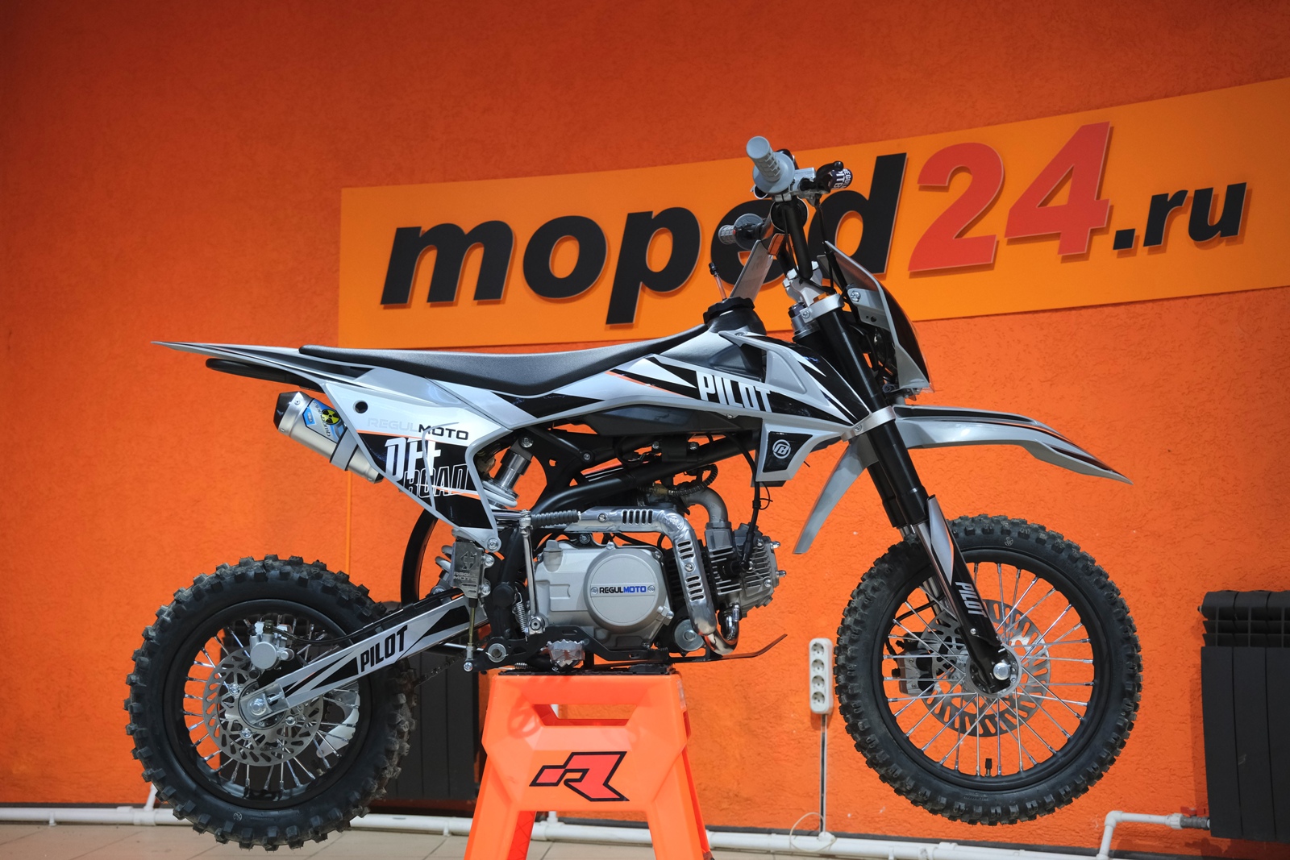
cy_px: 430
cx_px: 645
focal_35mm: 51
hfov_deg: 38.9
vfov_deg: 26.5
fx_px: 1828
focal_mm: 34.2
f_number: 4
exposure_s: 1/100
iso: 1600
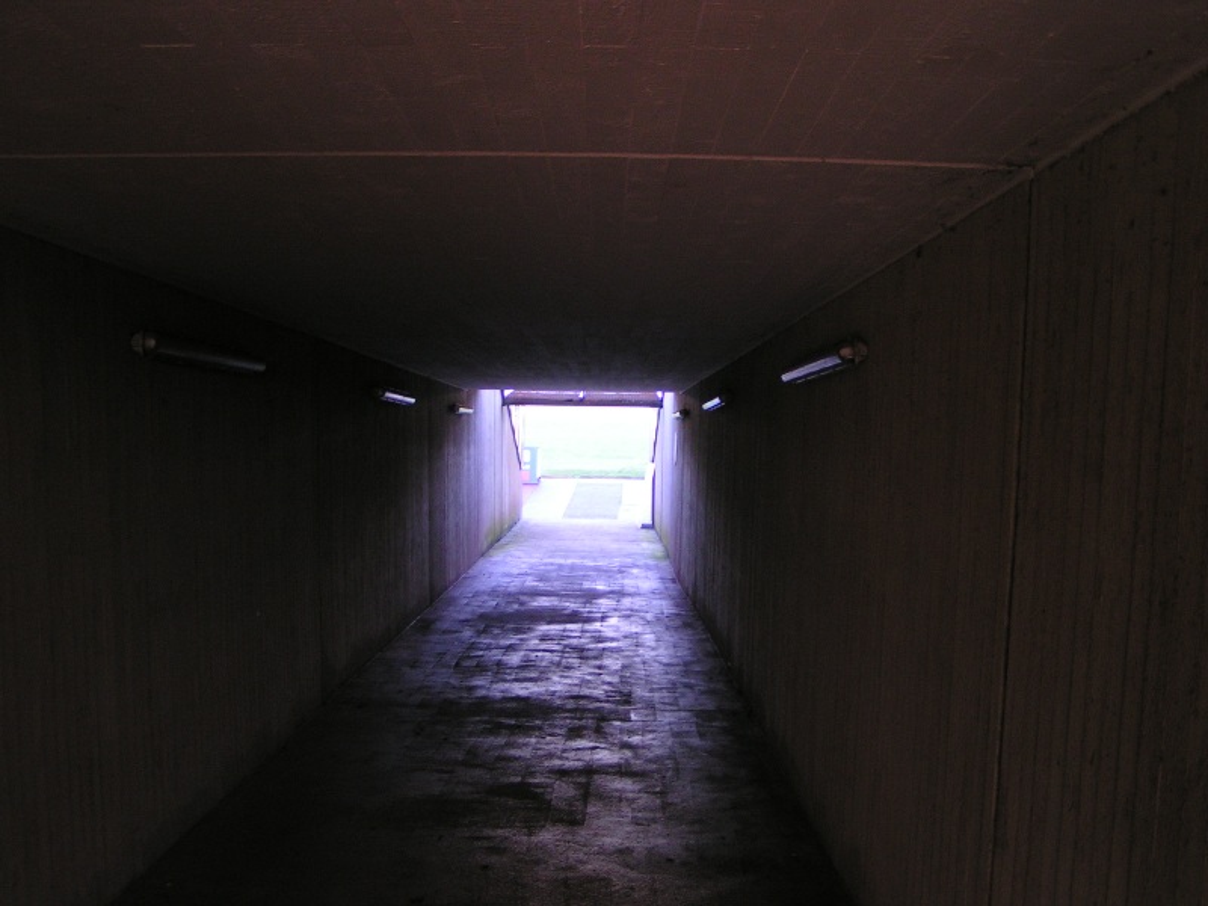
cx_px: 604
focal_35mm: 38
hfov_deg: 49.0
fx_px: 1326
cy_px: 453
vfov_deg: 37.7
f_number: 2.8
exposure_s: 1/50
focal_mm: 5.8
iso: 100
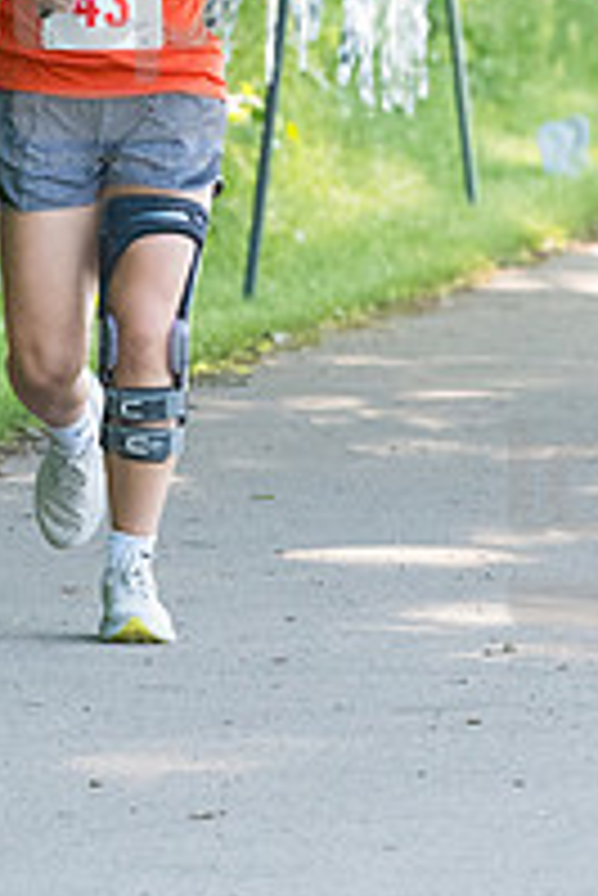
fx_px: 15545
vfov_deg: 3.3
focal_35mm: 625
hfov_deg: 2.2
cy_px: 45
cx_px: 119
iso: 4000
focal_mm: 185
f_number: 5.6
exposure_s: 1/1600
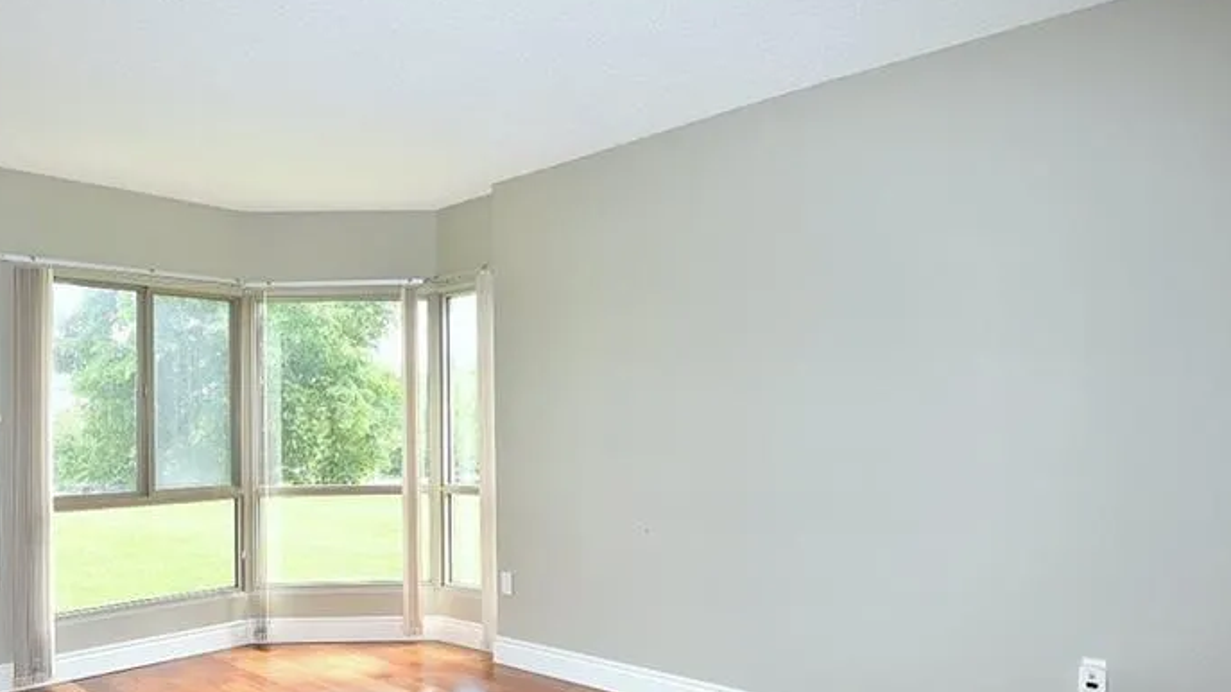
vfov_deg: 45.7
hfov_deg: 73.6
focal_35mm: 25
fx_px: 816
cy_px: 415
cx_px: 518
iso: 500
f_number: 6.3
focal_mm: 16
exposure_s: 1/80
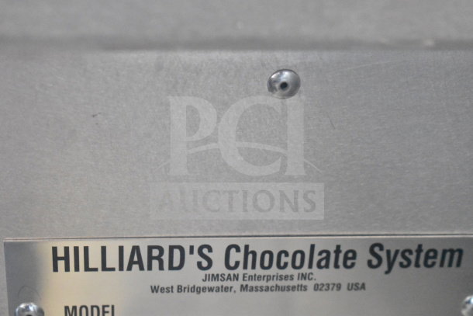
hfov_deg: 24.6
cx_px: 236
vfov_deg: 16.6
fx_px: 1084
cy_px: 158
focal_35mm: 82
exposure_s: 1/100
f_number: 5.6
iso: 12800
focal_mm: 55
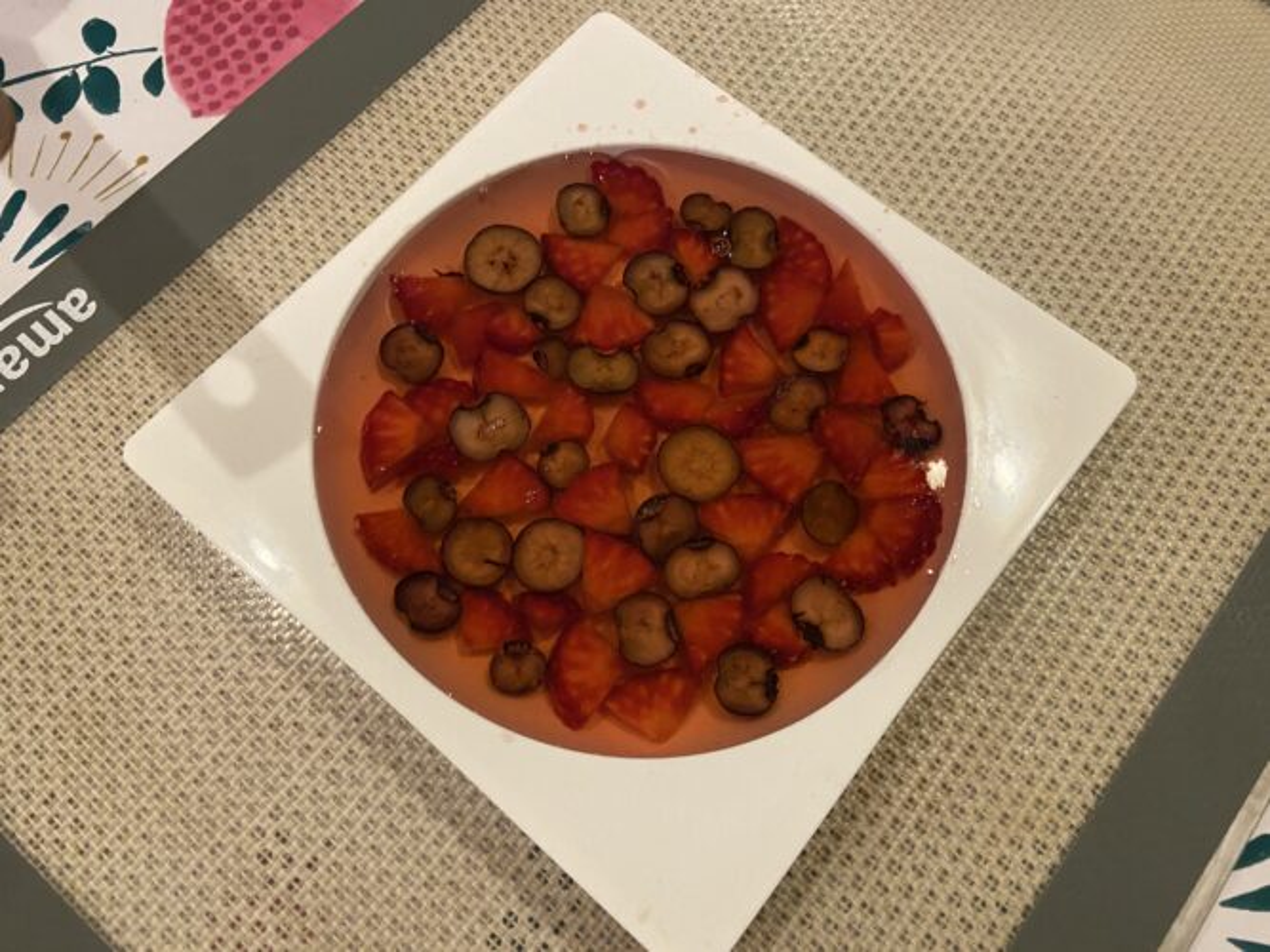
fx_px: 954
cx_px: 635
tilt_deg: -70.8
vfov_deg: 53.0
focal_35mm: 26
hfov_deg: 67.3
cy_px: 476
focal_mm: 4.25
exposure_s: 1/50
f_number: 1.8
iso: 500
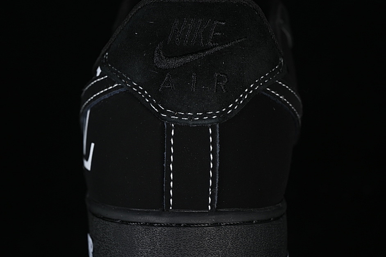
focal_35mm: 86
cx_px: 182
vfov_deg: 15.9
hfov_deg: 23.6
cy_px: 146
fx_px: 922
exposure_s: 1/50
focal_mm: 50
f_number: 6.3
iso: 160
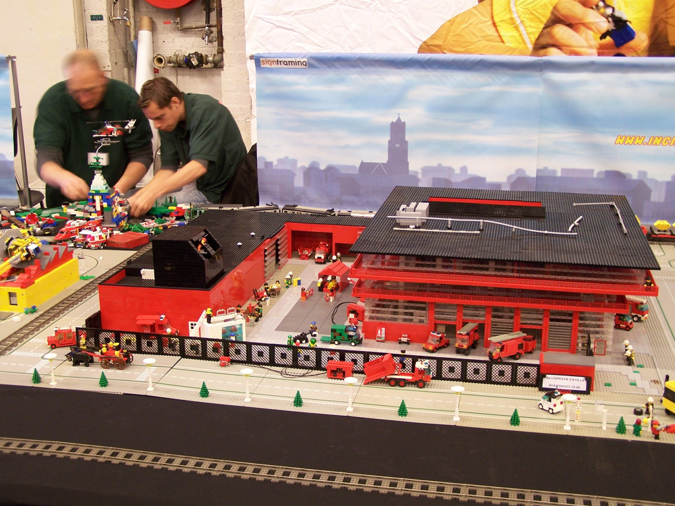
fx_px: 936
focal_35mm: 48
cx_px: 338
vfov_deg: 30.3
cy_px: 253
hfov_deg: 39.7
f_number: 3
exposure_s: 1/2
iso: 80
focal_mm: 8
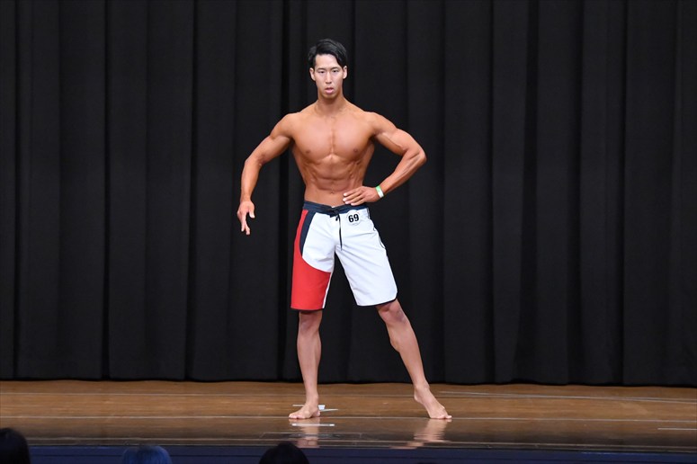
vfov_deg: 6.8
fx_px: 3909
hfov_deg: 10.2
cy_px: 232
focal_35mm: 202
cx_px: 348
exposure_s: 1/400
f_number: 5.6
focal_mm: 135
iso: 8000
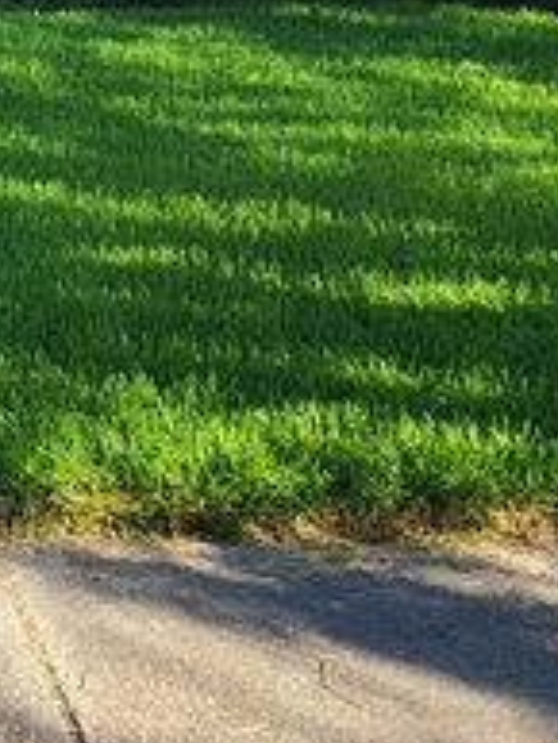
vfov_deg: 21.5
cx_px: -335
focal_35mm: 83
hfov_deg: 16.0
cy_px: -194
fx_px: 1782
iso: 40
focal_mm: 5
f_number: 1.8
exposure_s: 1/850
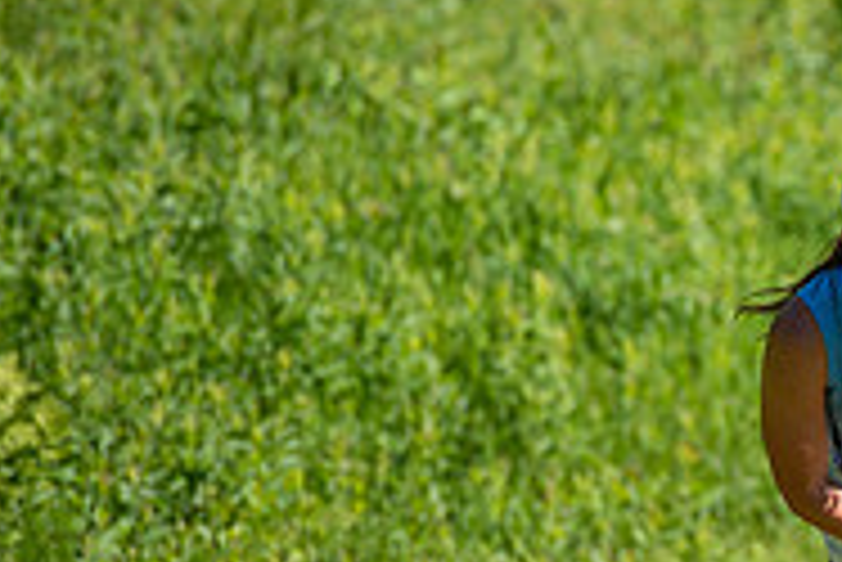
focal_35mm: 620
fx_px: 14512
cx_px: 1270
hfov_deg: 3.3
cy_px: 339
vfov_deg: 2.2
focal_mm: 200
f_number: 3.5
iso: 100
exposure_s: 1/800
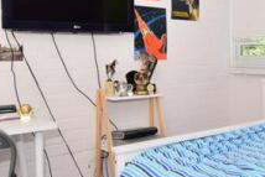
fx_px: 339
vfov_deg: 29.1
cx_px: 256
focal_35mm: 46
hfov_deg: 38.6
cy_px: 60
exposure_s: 1/80
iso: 200
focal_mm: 10
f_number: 7.1
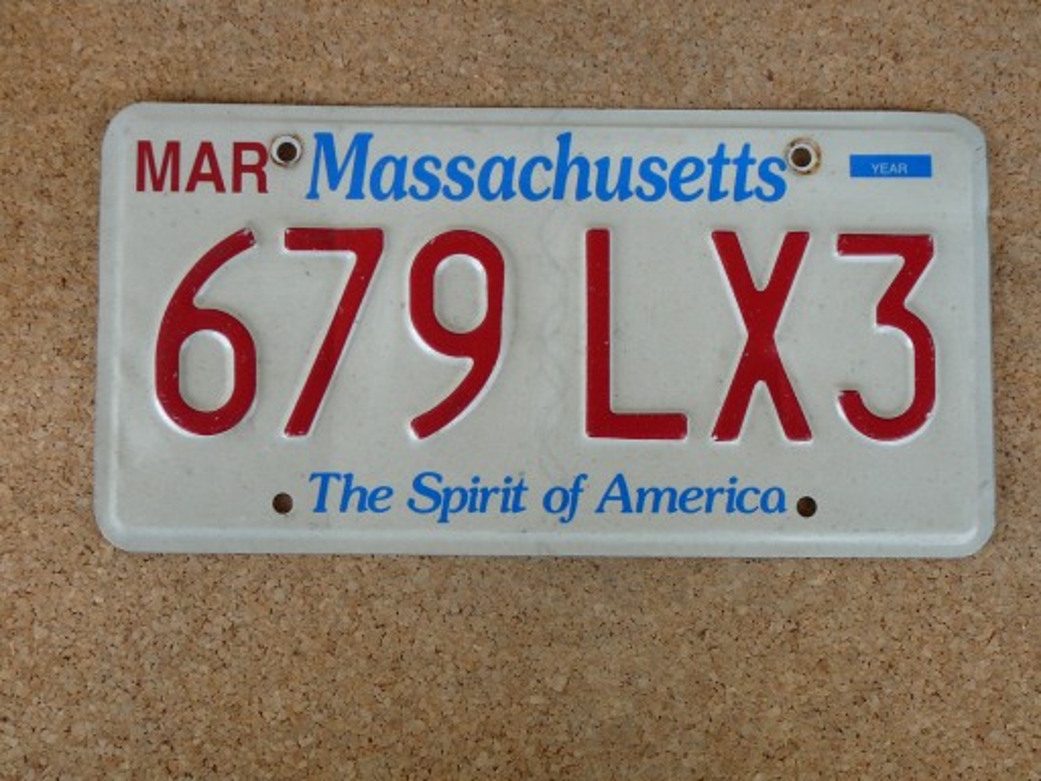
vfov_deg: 32.2
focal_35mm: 45
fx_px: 1353
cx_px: 520
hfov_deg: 42.1
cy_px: 390
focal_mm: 6.7
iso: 80
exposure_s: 1/100
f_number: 3.2
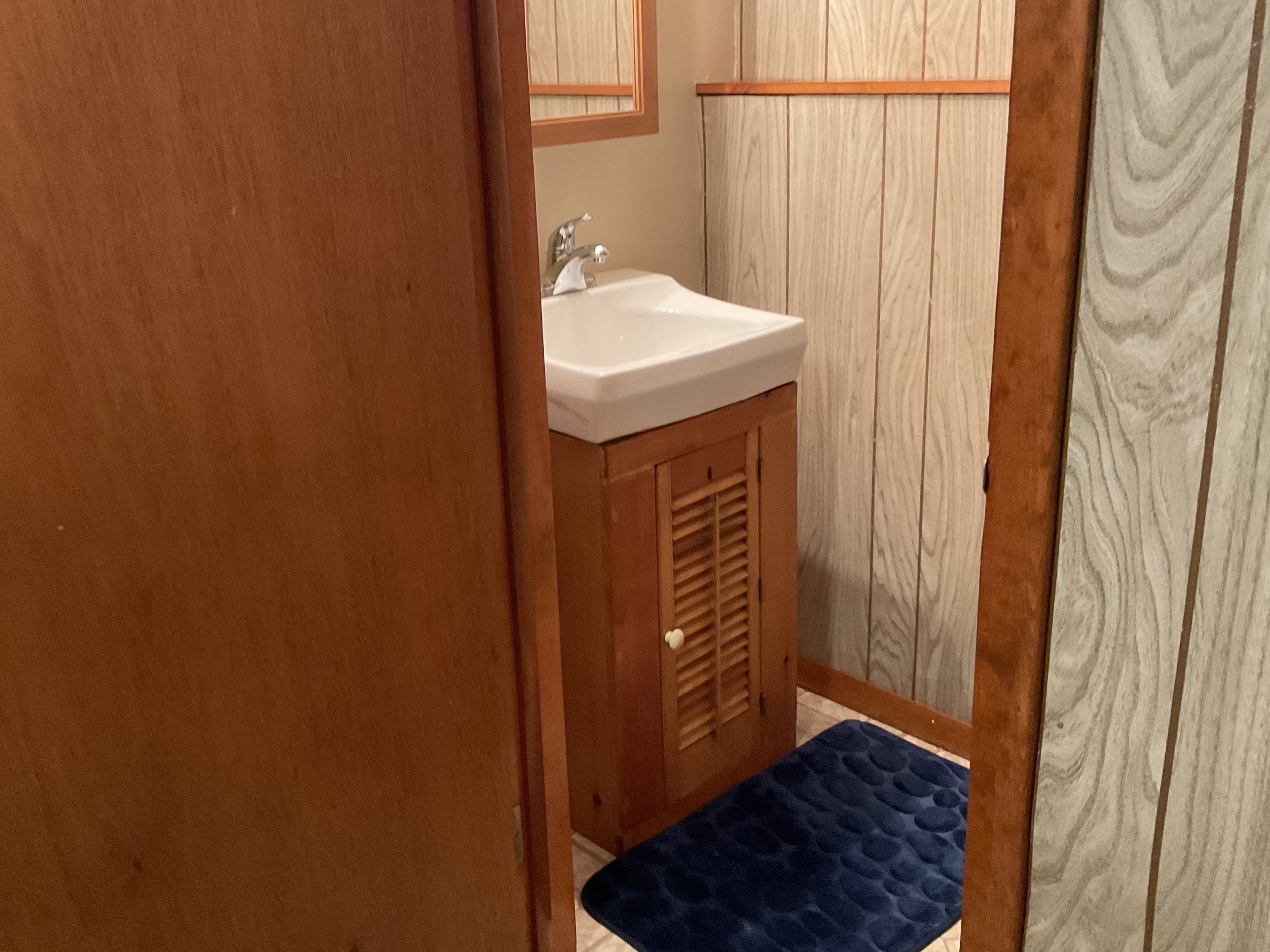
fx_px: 1247
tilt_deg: -19.4
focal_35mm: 34
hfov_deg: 53.9
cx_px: 579
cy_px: 441
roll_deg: +1.8
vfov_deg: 41.8
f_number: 1.8
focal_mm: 3
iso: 400
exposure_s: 1/30
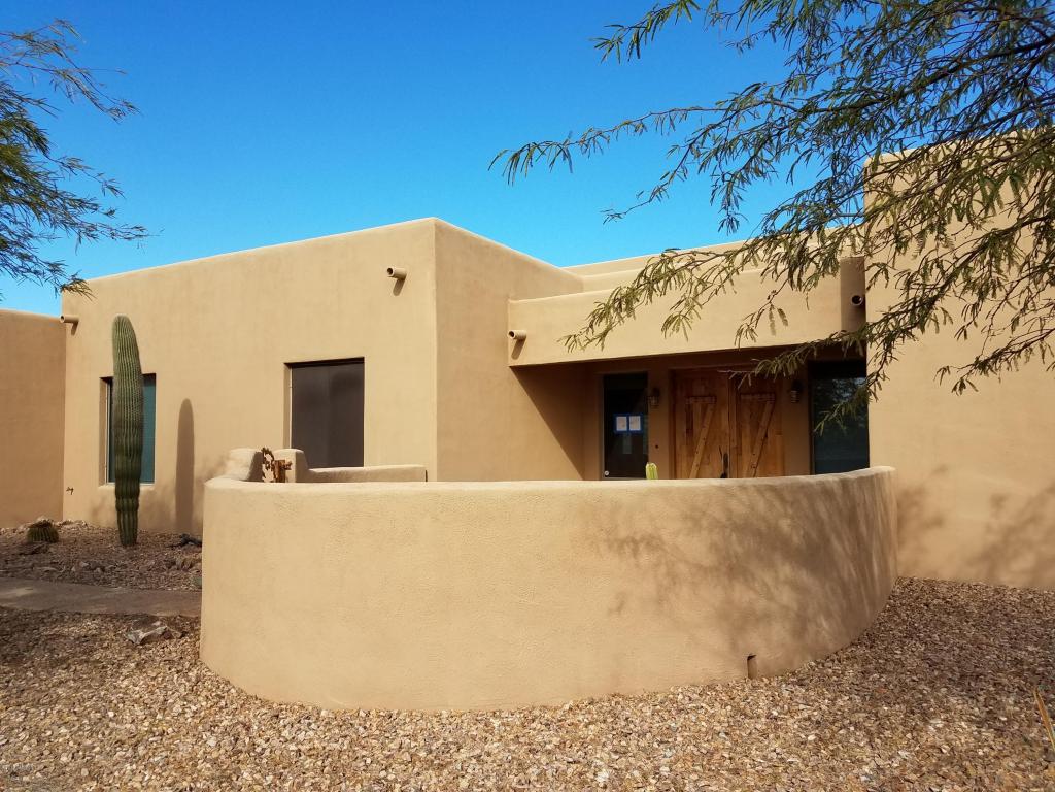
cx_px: 528
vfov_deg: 53.1
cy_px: 396
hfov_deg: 67.3
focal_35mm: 26
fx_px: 792
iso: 40
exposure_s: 1/1456
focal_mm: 4.2
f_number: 1.7
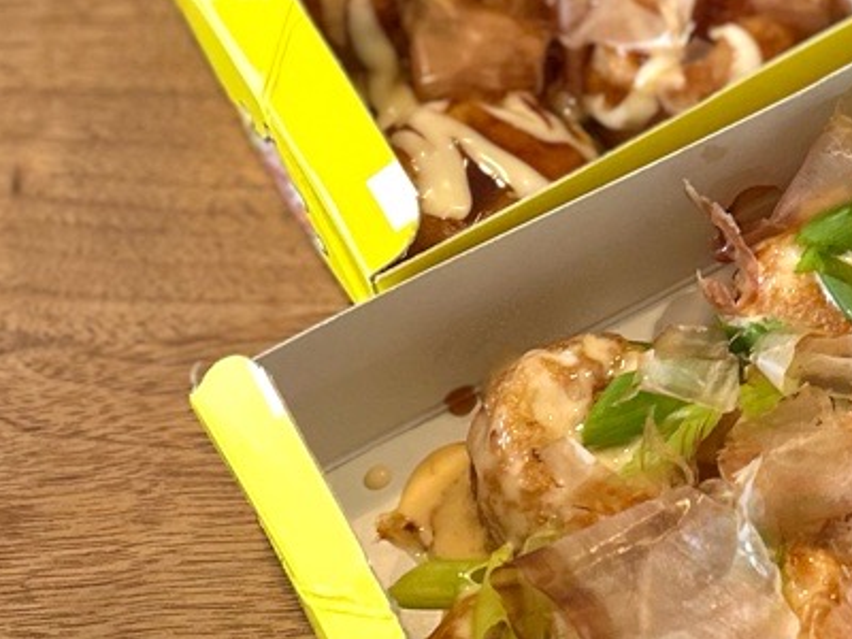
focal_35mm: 52
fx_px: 1280
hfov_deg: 35.0
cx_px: 741
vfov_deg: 27.8
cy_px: 192
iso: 160
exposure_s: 1/60
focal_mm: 5.7
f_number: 1.5
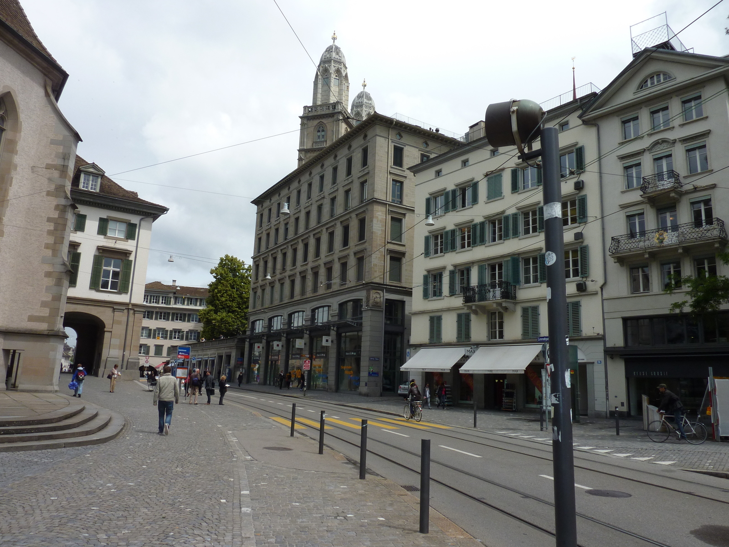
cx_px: 364
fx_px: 526
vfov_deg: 54.9
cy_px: 274
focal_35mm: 25
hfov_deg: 69.4
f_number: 5.6
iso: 100
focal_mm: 4.1
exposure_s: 1/500
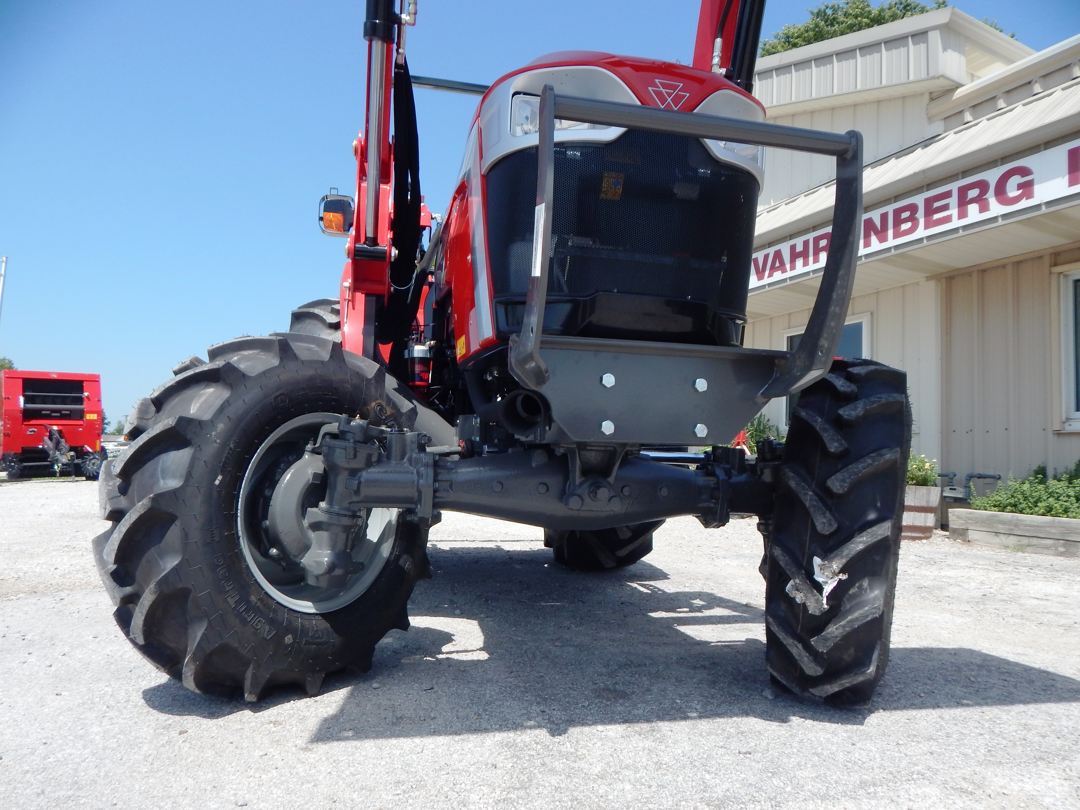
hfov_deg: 76.4
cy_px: 405
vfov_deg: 61.1
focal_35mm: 22
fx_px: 686
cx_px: 540
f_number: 3
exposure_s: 1/1500
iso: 125
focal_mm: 4
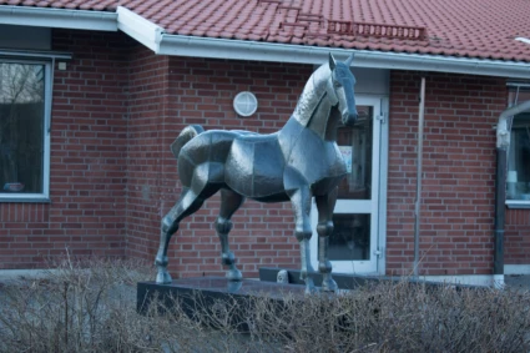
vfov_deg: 17.5
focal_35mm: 78
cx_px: 265
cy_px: 176
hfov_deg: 26.0
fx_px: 1148
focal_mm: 52
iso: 100
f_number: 5.6
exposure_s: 1/30
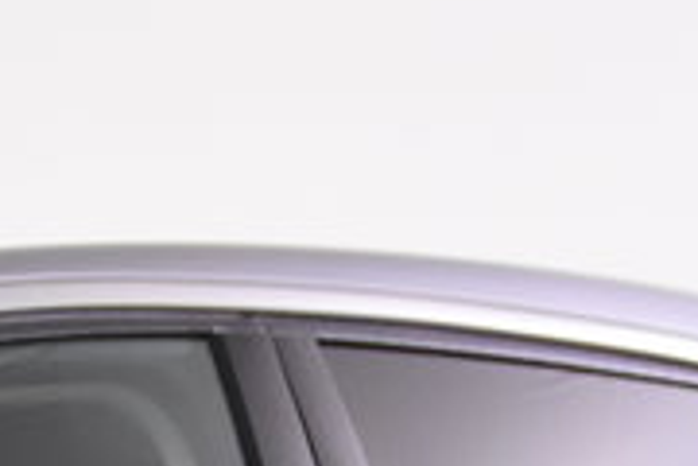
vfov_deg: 5.5
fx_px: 4556
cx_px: -872
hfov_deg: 8.2
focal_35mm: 235
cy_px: 1346
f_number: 4
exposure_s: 1/80
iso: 1600
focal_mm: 22
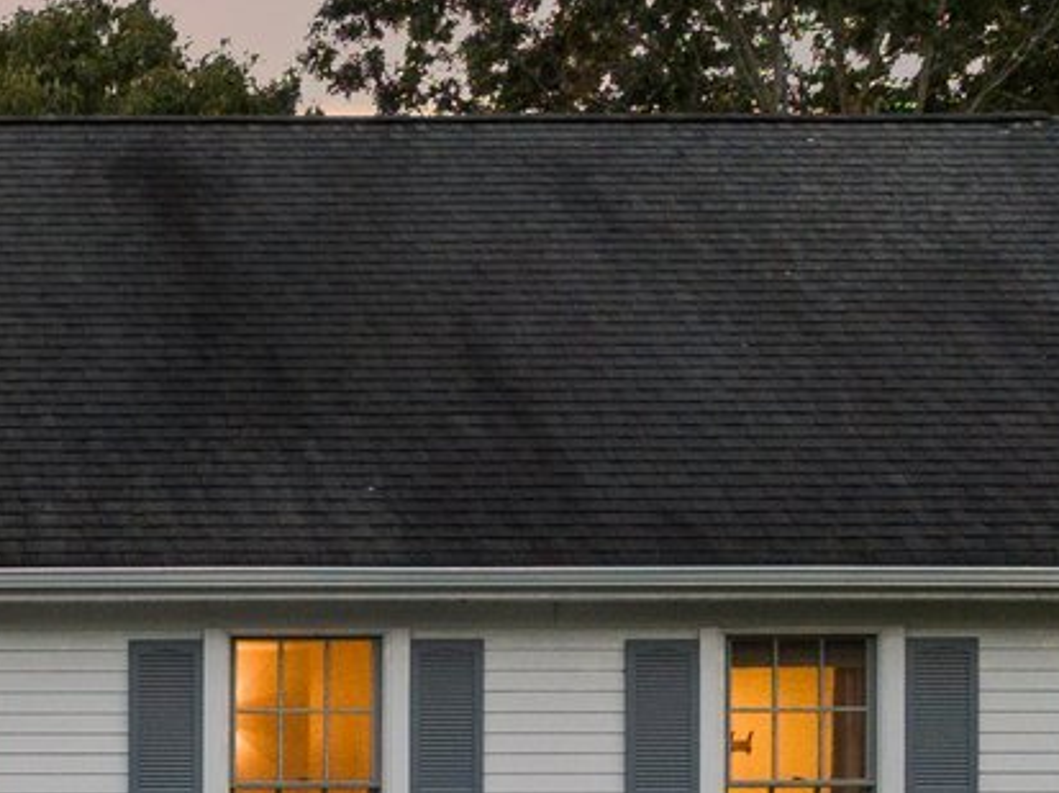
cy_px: 1056
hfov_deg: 15.2
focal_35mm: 119
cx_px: -595
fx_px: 3637
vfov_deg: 12.0
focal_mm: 12.29
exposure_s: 1/100
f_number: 2.8
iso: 400
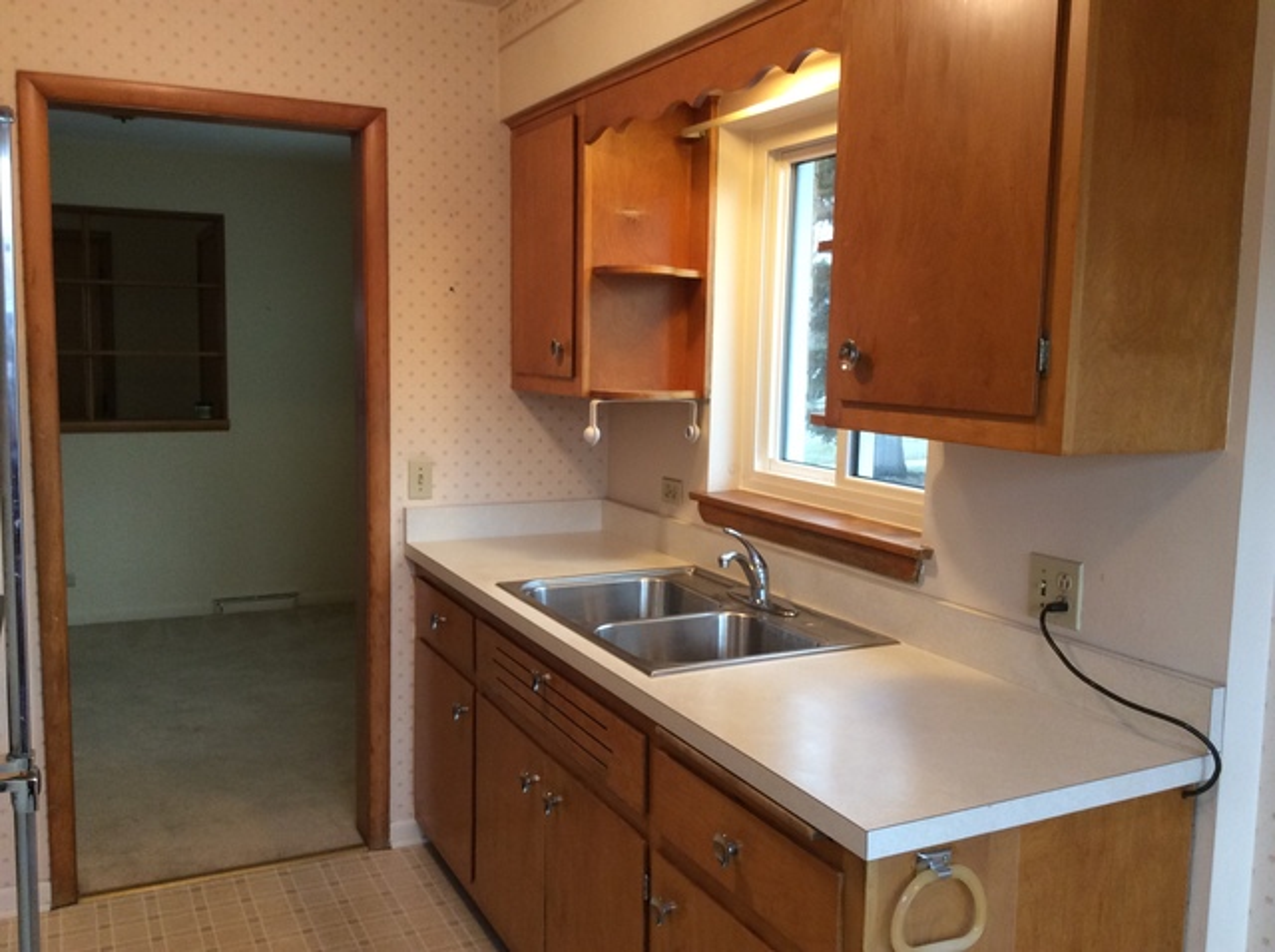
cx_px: 638
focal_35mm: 32
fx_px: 1177
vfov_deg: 44.1
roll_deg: -0.5
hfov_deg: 56.9
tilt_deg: -6.8
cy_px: 476
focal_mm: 3.3
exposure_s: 1/24
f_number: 2.4
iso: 80
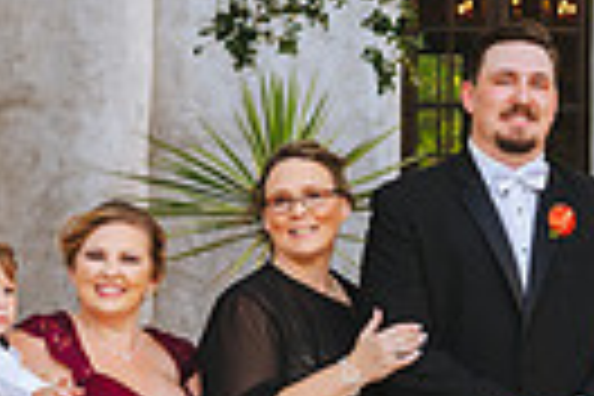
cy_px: 284
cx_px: 580
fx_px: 2607
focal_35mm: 158
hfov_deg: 12.9
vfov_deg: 8.7
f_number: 3.5
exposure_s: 1/160
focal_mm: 36
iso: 200
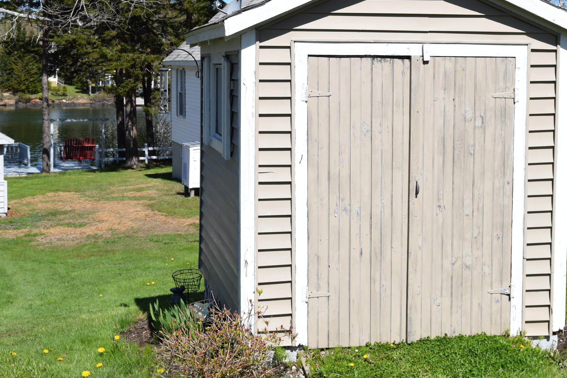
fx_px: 1003
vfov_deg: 21.3
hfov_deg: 31.6
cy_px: 152
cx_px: 270
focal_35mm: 64
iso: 200
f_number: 10
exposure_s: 1/400
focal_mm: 31
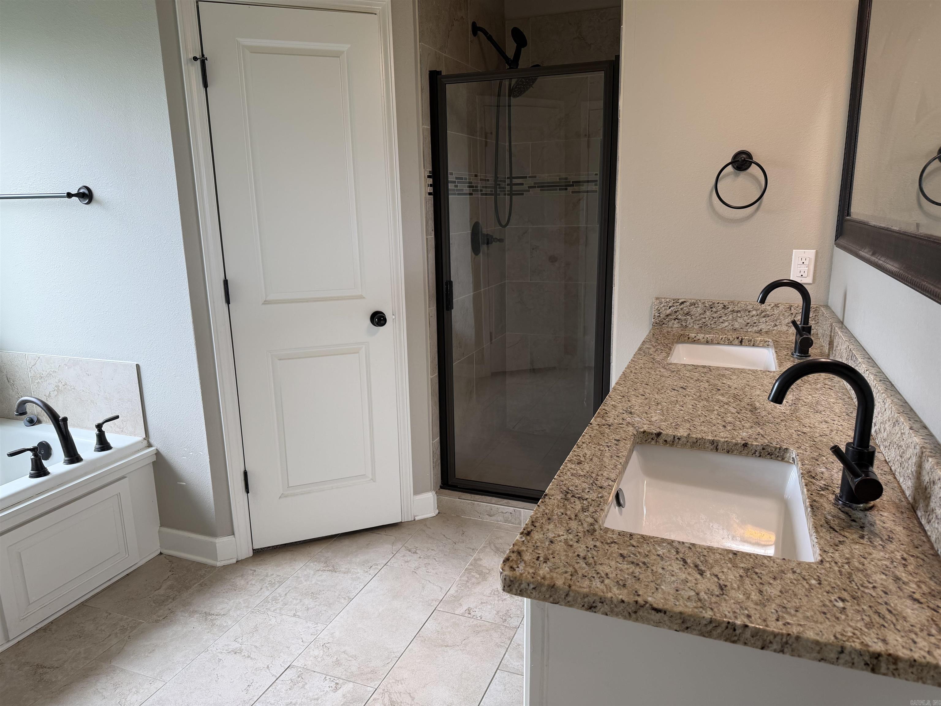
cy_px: 353
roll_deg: +1.3
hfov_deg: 71.6
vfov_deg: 56.8
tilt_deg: -13.2
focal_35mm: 24
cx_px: 470
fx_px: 652
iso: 80
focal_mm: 6.76
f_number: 1.78
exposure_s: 1/120
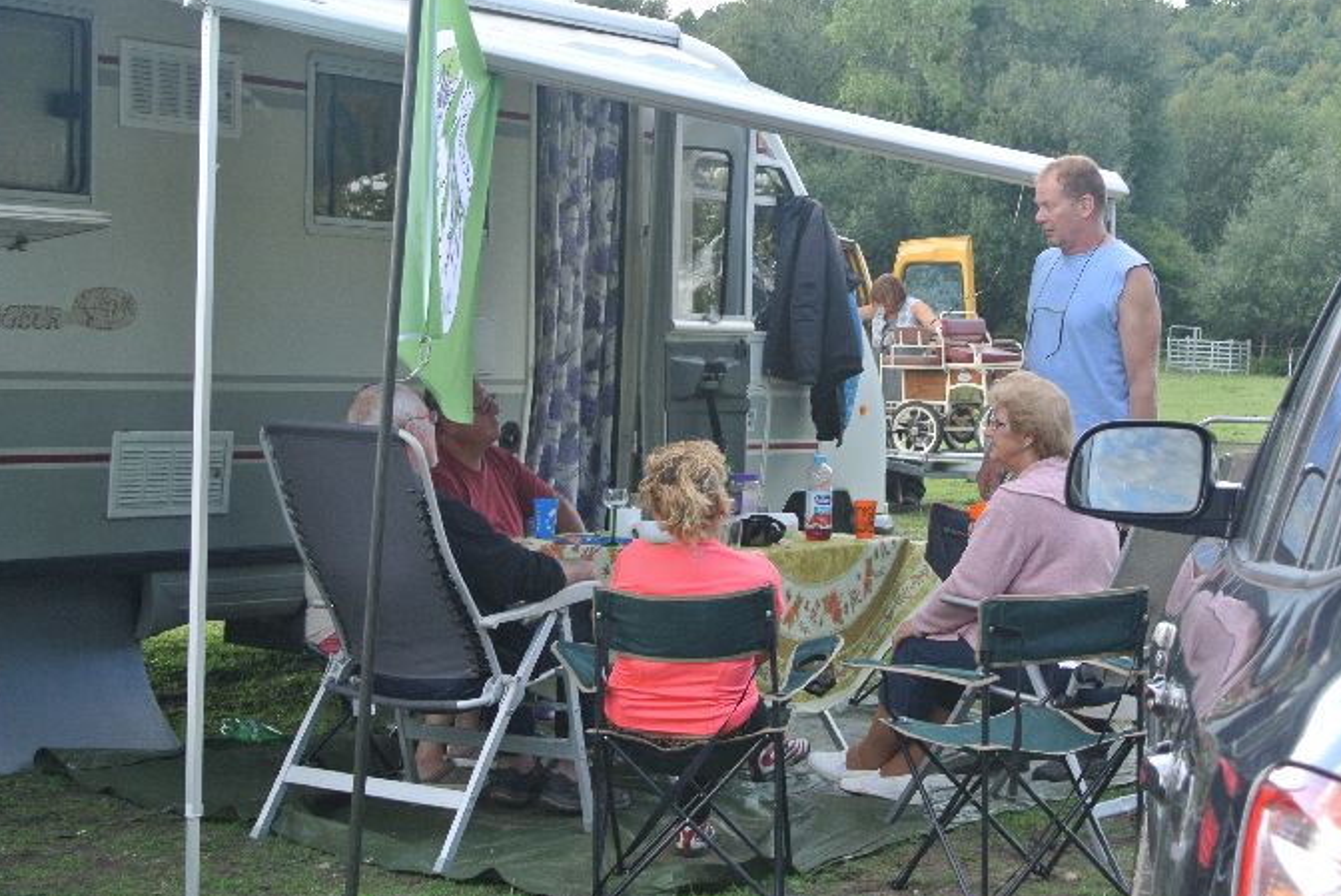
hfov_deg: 27.0
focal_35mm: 75
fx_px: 2795
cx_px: 750
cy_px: 470
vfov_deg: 18.2
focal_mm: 23.6
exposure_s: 1/80
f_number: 5.6
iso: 160
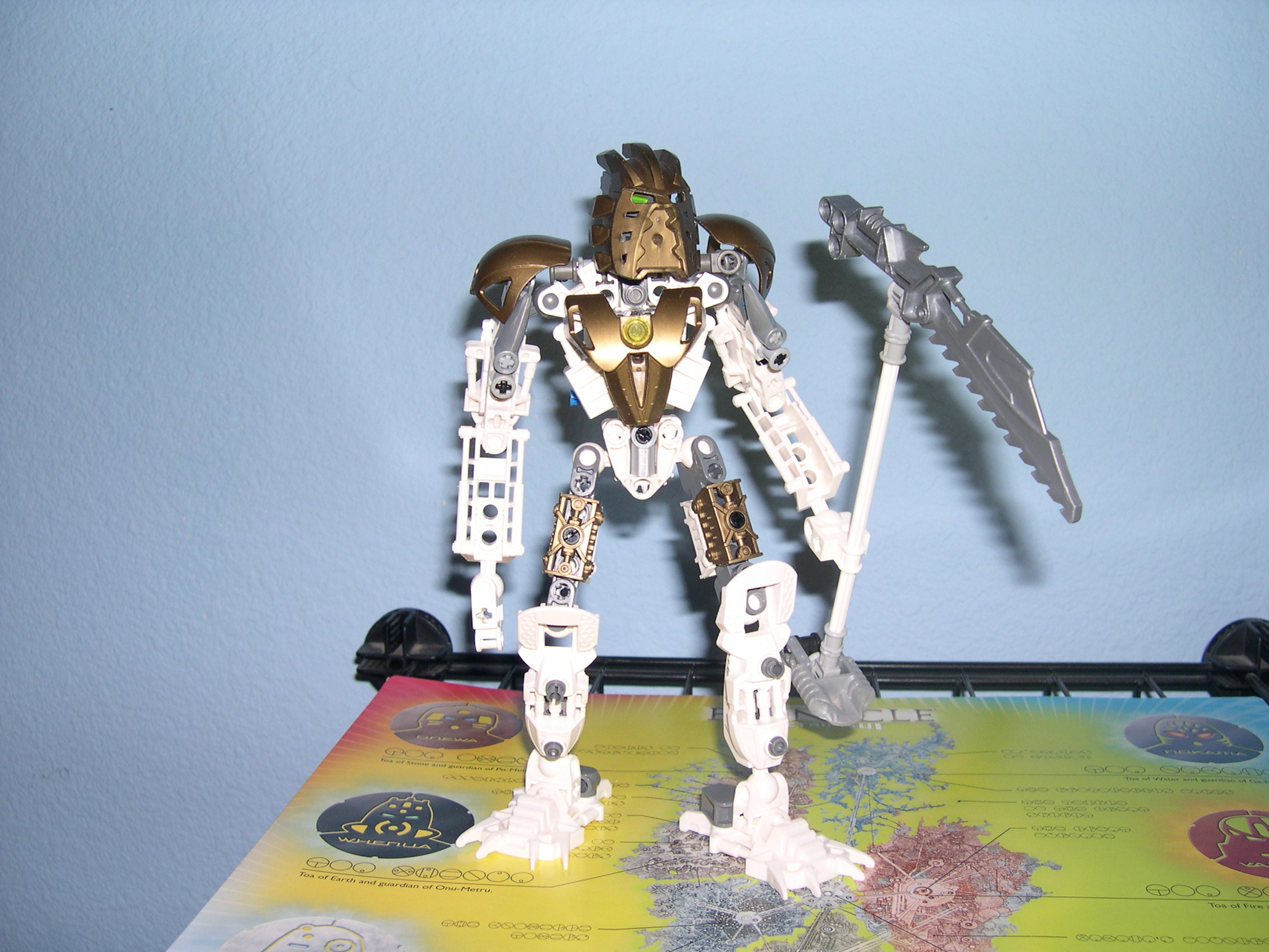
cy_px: 476
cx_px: 634
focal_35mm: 38
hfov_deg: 49.0
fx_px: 1393
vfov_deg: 37.7
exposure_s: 1/60
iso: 100
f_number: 2.8
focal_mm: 8
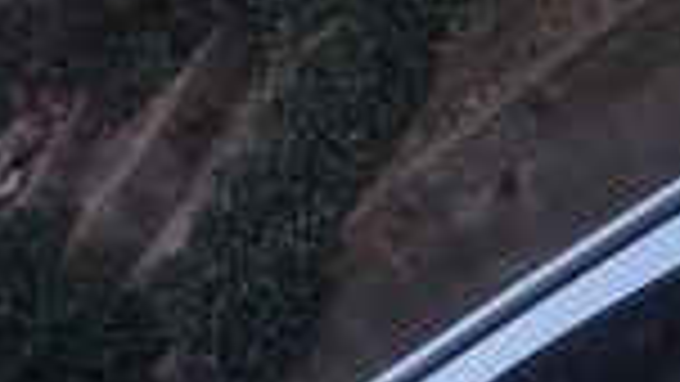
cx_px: 608
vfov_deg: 6.9
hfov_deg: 12.8
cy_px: 912
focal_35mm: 167
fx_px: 3012
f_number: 2.2
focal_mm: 4.15
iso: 32
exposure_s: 1/100
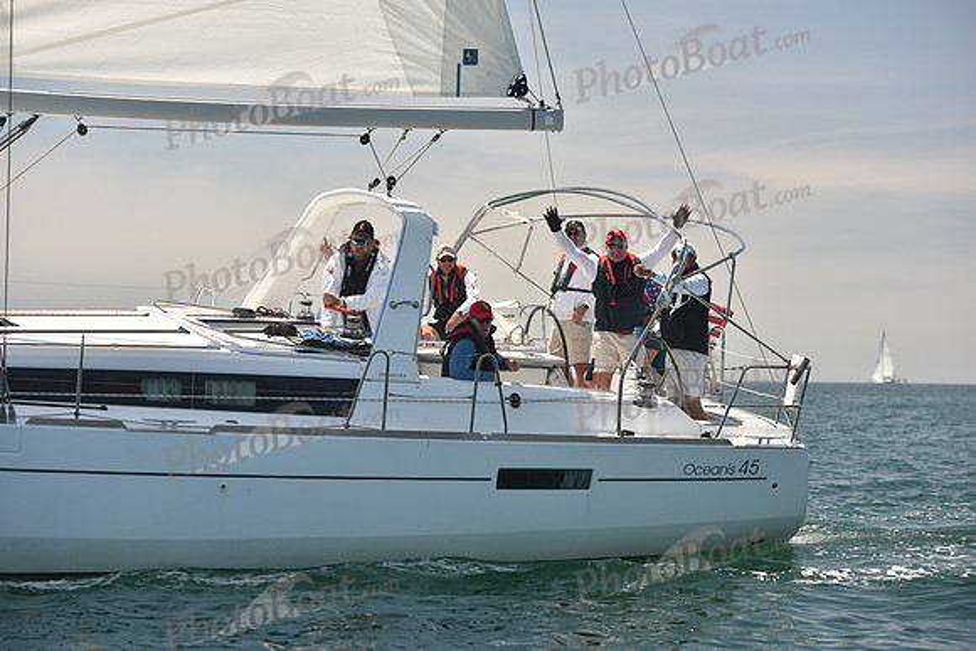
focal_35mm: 95
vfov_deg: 14.4
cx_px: 488
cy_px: 326
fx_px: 2576
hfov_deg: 21.5
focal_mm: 95
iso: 250
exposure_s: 1/800
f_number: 4.5
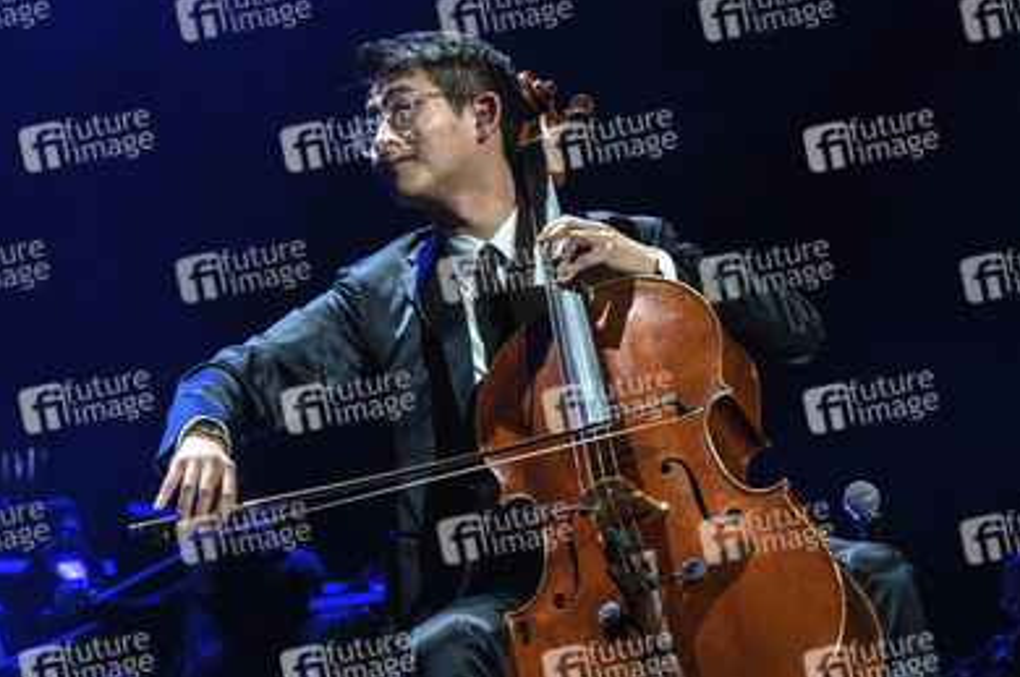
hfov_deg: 25.1
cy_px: 337
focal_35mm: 81
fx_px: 2292
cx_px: 540
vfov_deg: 16.8
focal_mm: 70
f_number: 4.5
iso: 2500
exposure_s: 1/250
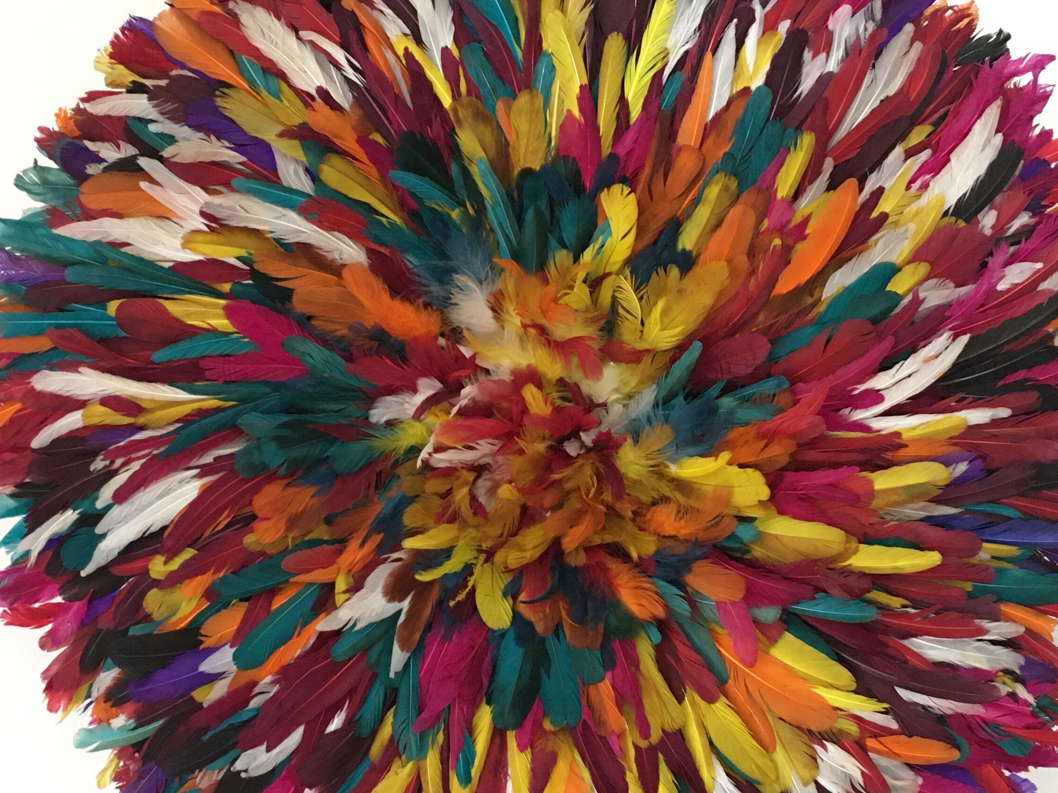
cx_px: 499
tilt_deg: +0.3
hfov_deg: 36.8
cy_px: 381
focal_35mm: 52
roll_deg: -0.1
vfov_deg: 28.0
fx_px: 1589
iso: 100
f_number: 2.2
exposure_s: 1/10
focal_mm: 4.15
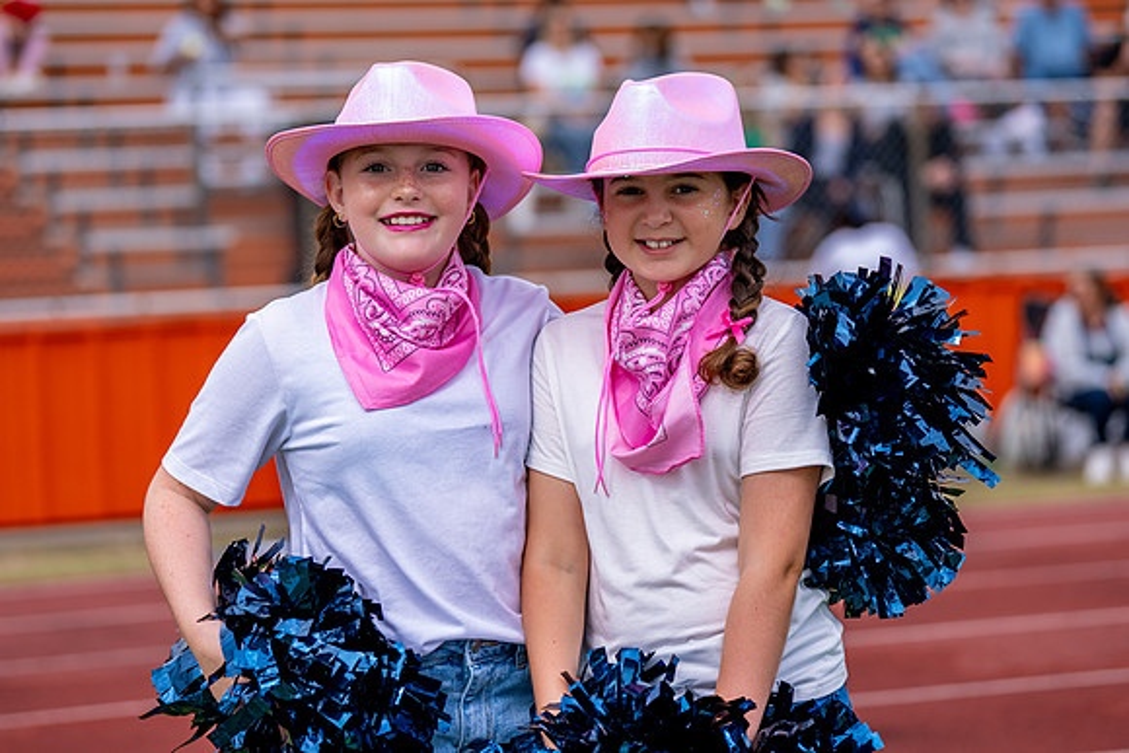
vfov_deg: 12.4
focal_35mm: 111
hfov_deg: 18.5
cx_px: 559
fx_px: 3470
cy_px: 333
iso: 320
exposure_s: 1/3200
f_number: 2.8
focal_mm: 98
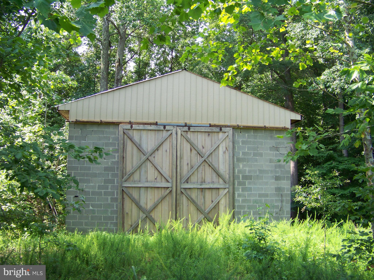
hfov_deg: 51.4
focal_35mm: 36
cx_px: 187
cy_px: 140
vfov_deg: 39.7
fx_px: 389
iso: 68
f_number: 2.8
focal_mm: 5.85
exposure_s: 1/200
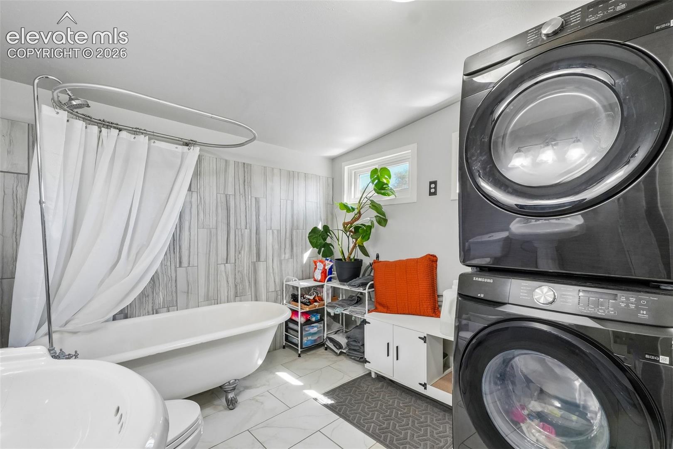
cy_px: 224
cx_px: 336
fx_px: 280
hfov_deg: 100.4
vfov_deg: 77.3
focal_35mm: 15
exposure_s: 1/15
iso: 800
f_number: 8
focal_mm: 10
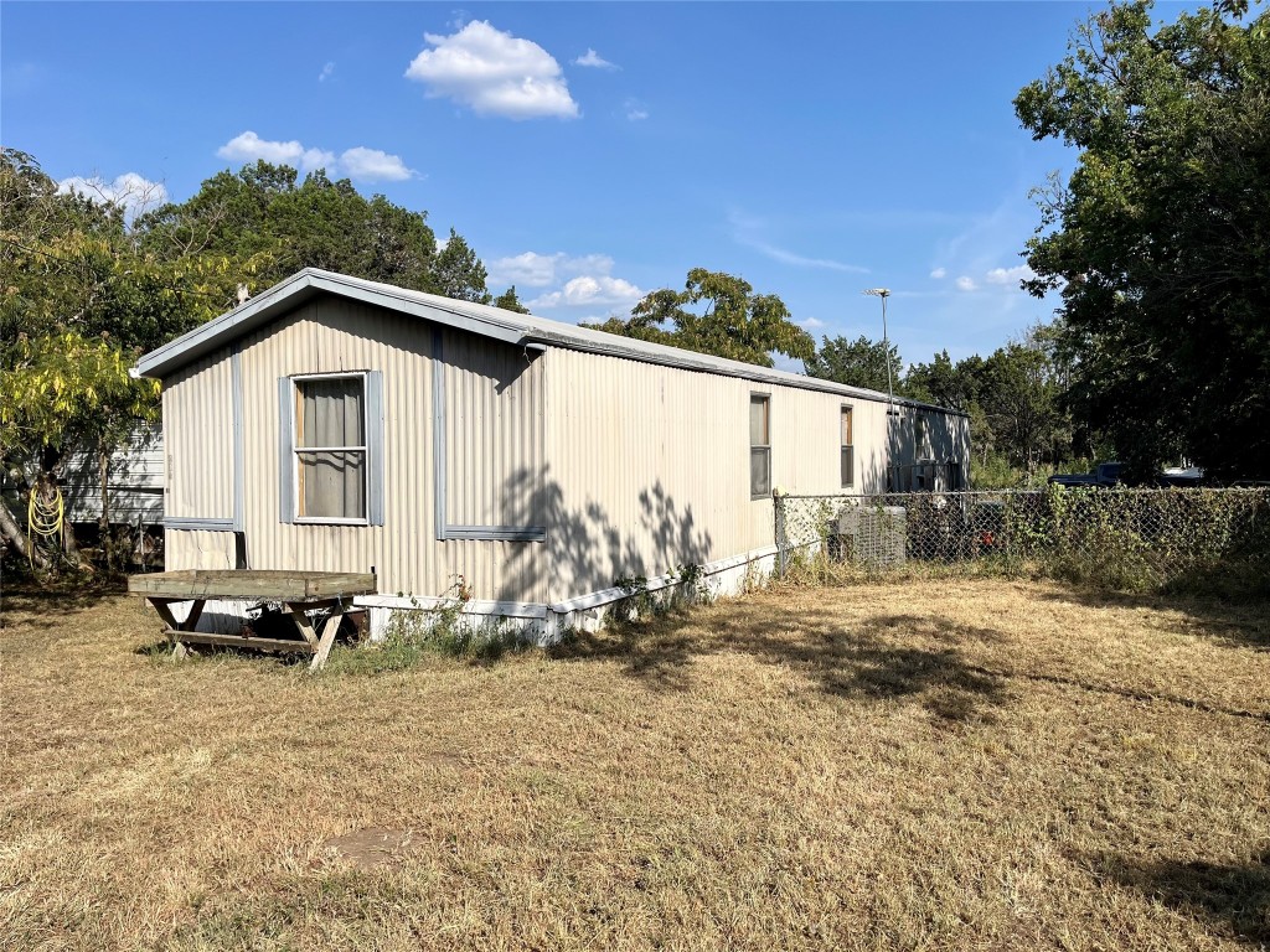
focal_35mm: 26
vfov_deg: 53.1
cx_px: 635
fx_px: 954
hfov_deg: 67.3
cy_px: 476
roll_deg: +1.2
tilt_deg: -1.3
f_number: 1.6
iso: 50
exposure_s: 1/4854
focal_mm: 5.1
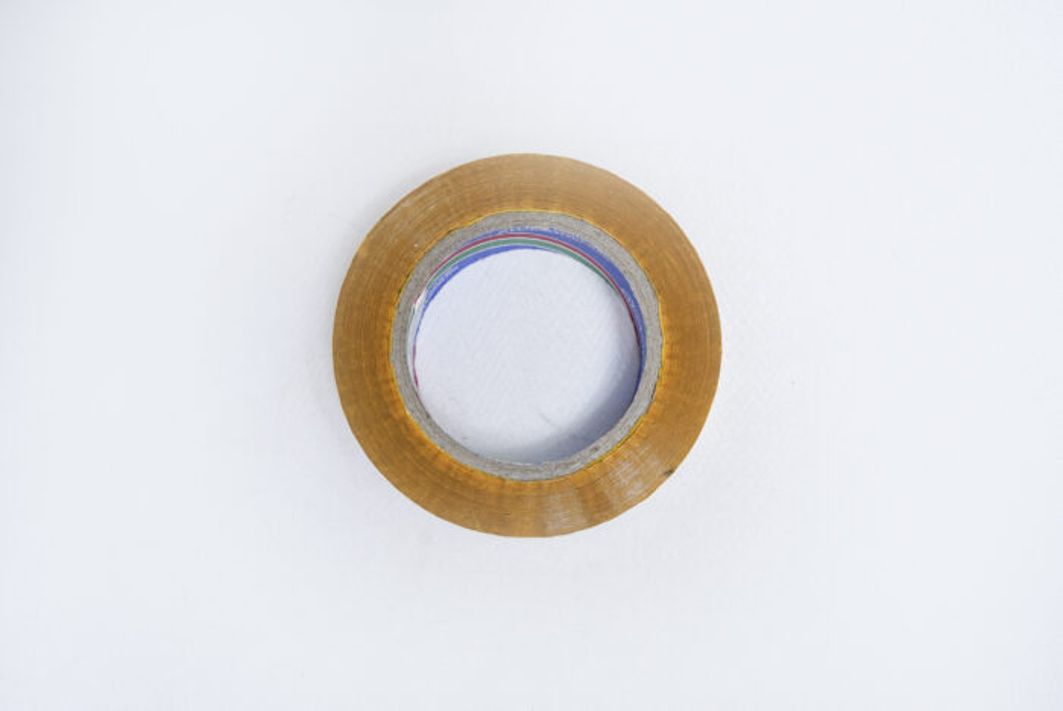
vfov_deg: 19.5
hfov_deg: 28.8
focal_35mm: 70
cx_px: 532
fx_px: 2069
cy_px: 356
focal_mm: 70
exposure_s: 1/200
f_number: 9
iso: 3200
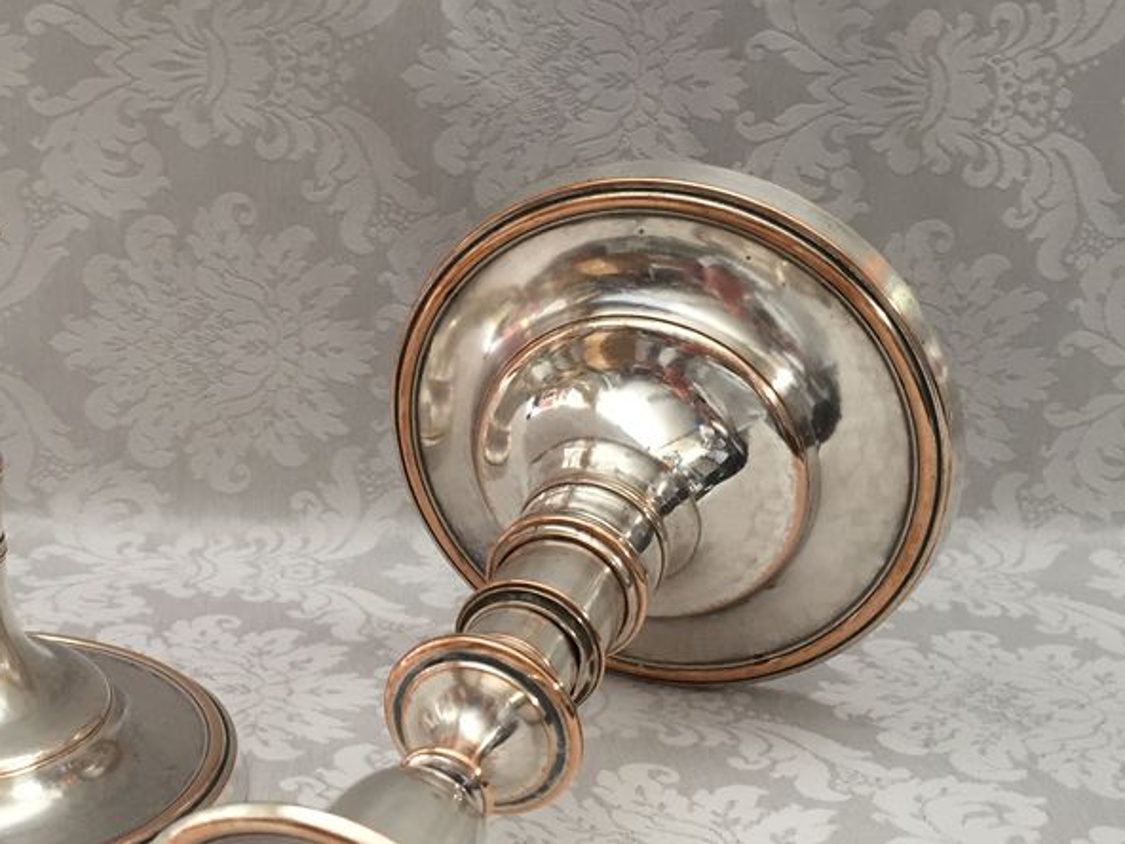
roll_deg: -1.5
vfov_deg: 29.7
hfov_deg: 37.9
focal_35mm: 49
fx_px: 1592
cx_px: 276
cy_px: 464
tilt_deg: -17.3
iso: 100
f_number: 2.2
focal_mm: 4.15
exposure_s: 1/33
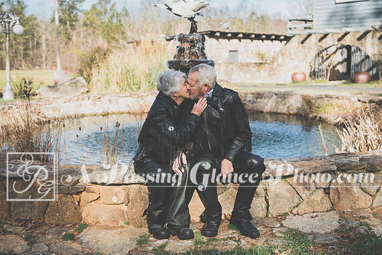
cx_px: 199
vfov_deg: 28.7
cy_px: 98
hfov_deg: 42.0
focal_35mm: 47
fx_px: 497
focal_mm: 38
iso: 400
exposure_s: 1/2500
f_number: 3.2
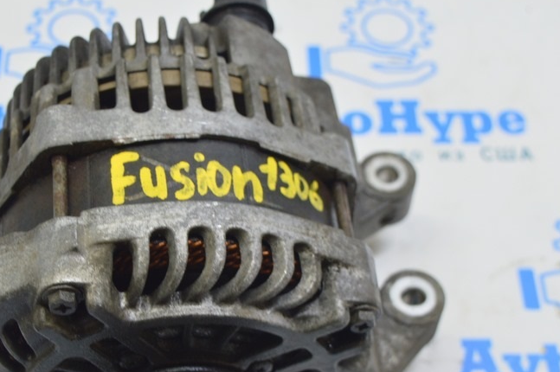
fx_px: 1181
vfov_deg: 17.9
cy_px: 255
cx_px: 194
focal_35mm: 76
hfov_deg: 26.5
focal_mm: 32
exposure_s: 1/20
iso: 400
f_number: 5.6
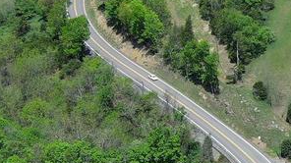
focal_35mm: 148
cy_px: 81
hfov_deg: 13.4
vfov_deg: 8.2
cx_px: 479
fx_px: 1141
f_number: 2.8
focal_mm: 10.57
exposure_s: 1/1170
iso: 100
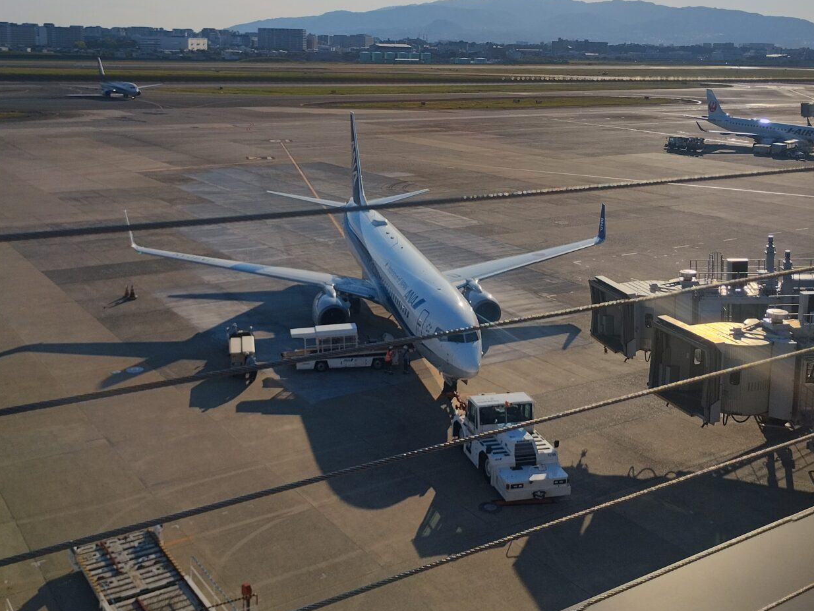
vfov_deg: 48.2
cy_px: 301
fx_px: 682
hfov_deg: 61.6
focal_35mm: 29
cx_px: 397
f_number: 1.8
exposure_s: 1/2567
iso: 100
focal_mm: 4.27
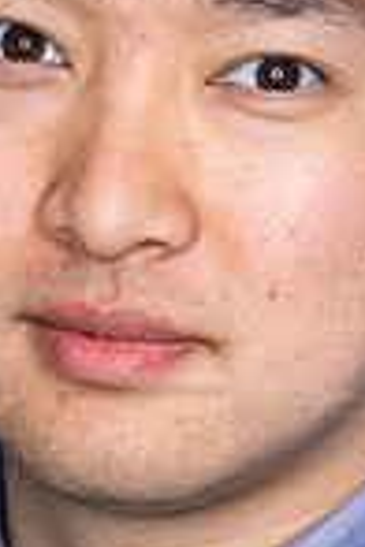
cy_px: 335
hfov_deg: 5.3
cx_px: 168
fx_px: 3954
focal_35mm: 260
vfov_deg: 7.9
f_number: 3.5
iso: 2000
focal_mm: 85
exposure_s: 1/640
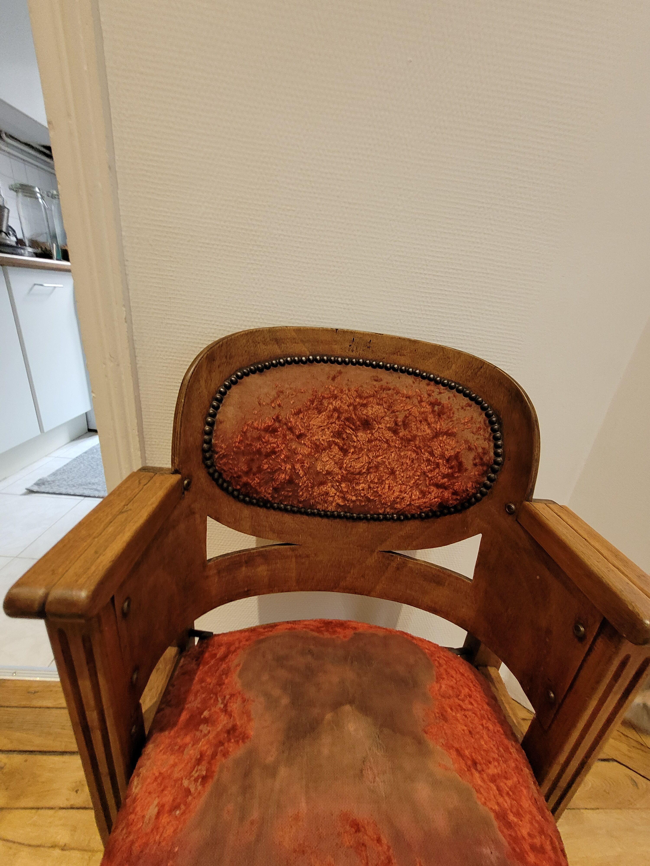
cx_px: 325
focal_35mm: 13
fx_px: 325
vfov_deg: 106.2
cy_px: 433
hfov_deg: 89.9
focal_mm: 1.74
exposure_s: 1/50
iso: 250
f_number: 2.2
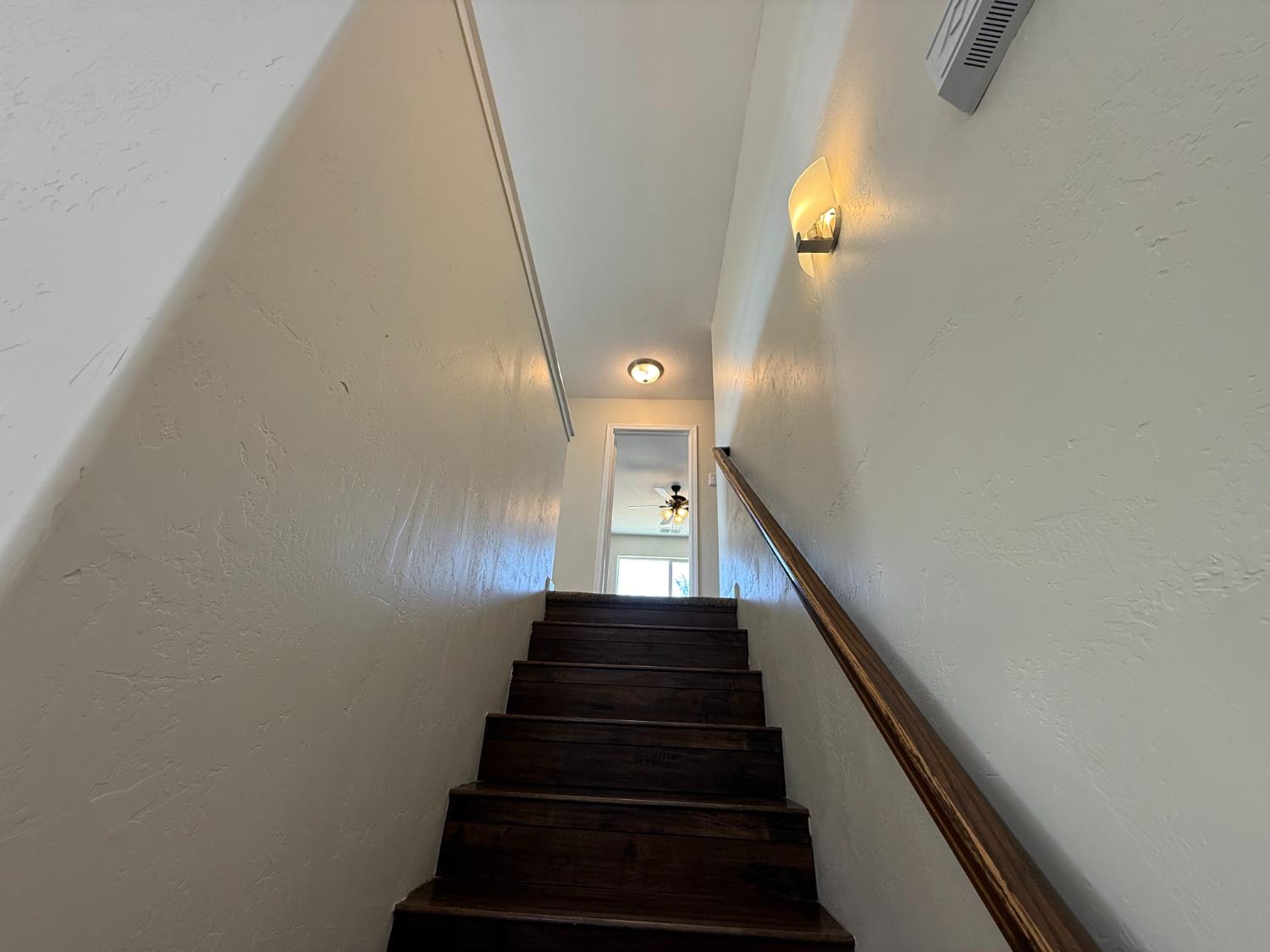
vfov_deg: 85.7
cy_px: 476
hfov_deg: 102.1
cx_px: 635
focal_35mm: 14
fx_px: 514
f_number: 2.2
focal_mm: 2.22
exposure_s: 1/120
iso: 125
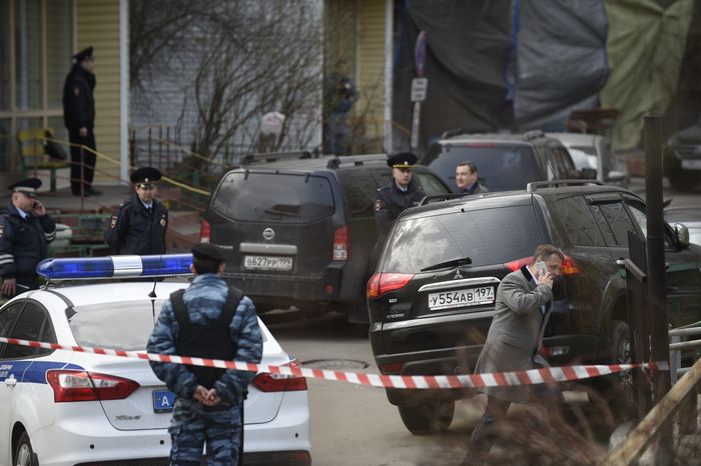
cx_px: 350
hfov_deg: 10.3
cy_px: 233
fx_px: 3892
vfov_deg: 6.9
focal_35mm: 200
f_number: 4
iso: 125
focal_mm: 200
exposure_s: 1/400
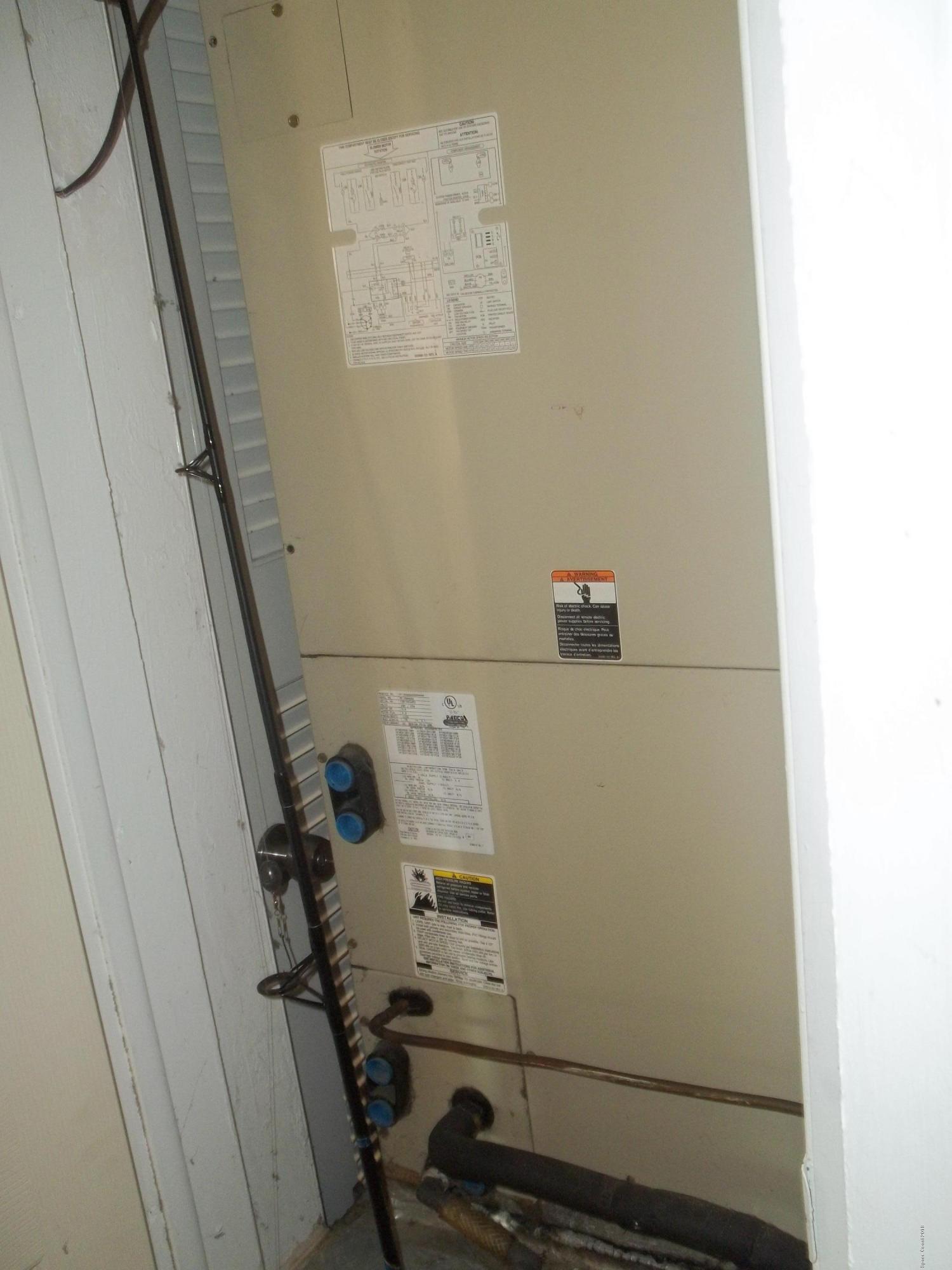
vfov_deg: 55.4
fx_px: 1210
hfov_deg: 42.9
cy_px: 635
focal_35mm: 33
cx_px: 476
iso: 160
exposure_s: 1/30
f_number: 3.3
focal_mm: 5.9
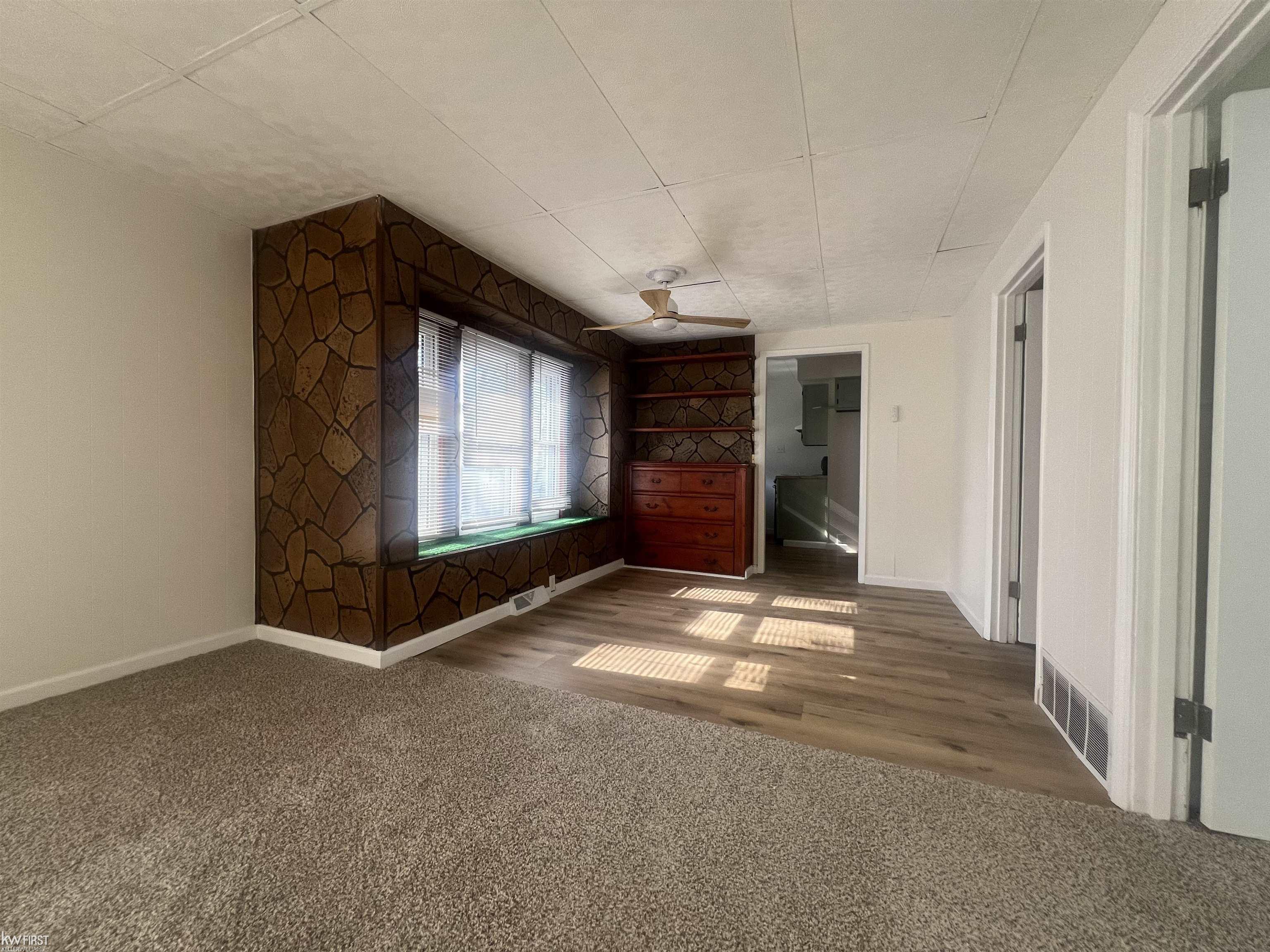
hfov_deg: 106.2
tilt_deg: -0.4
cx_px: 635
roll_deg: -0.4
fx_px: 477
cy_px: 476
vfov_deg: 89.9
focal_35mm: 13
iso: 160
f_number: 1.8
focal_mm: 1.57
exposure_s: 1/99
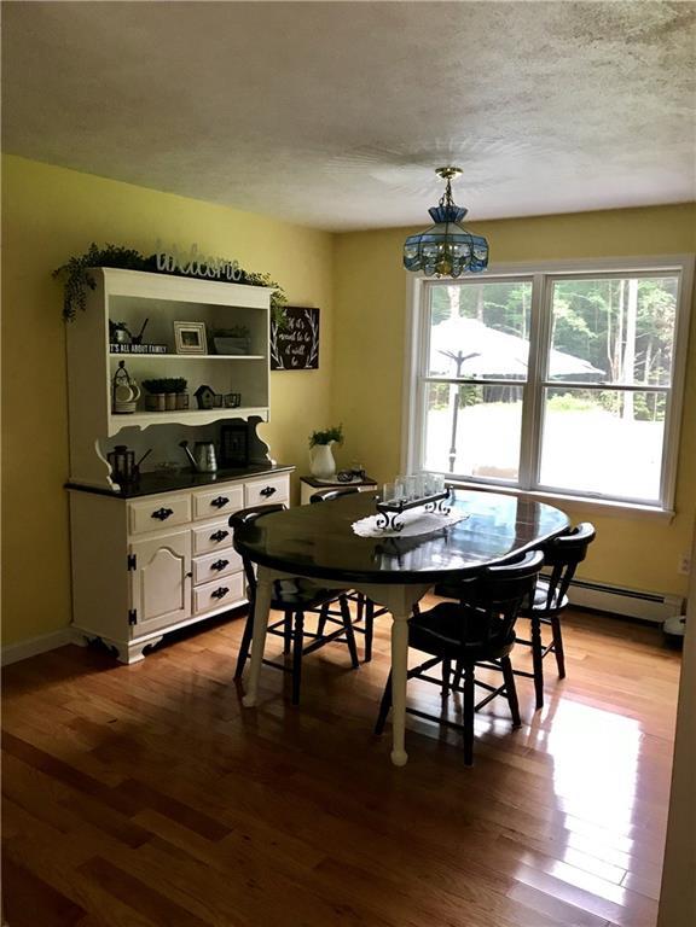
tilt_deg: -7.8
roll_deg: -0.3
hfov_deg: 49.7
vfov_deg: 63.4
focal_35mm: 28
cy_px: 464
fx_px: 751
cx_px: 348
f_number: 1.8
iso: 40
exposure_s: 1/15
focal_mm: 3.99
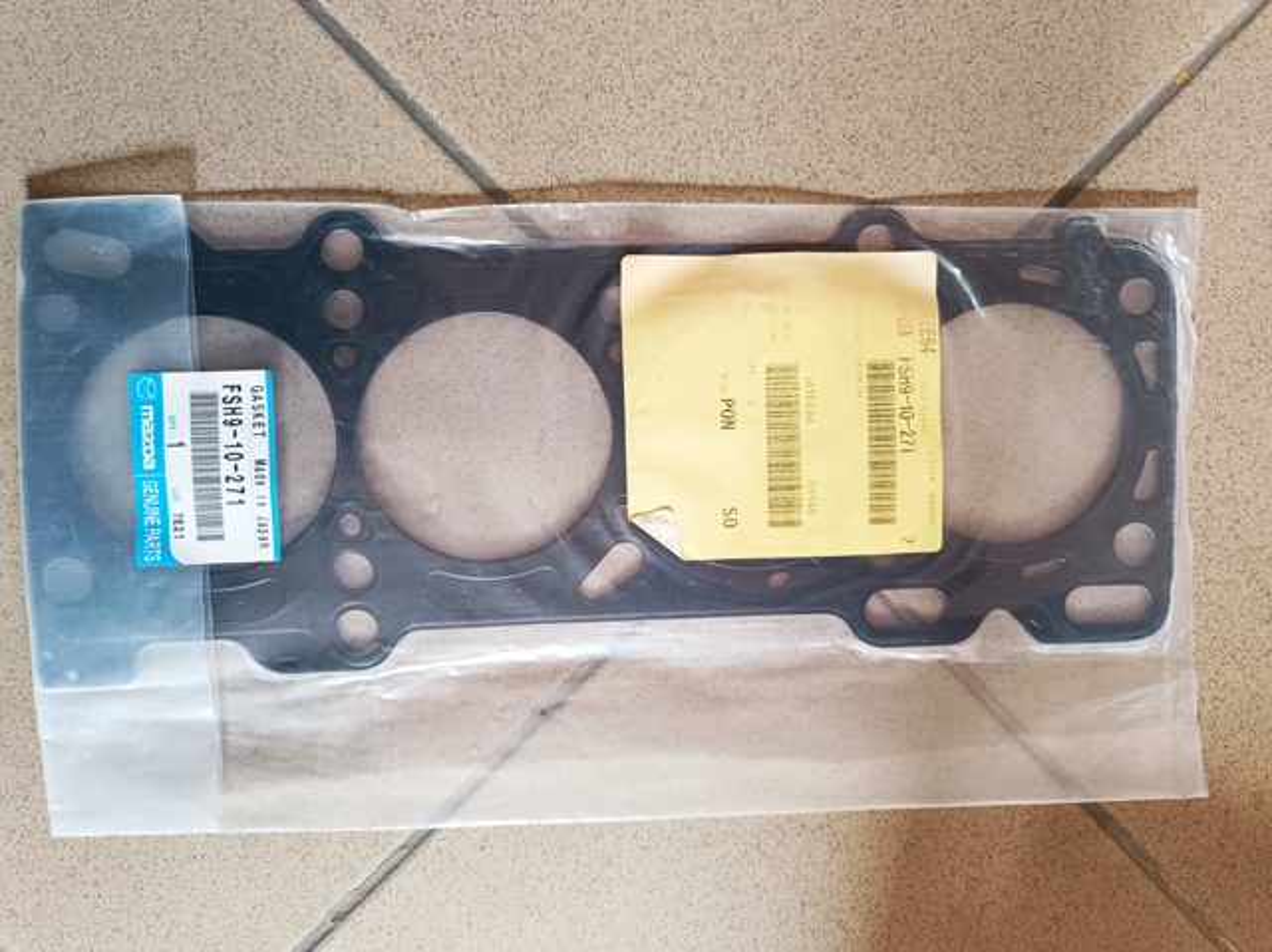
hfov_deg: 71.6
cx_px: 636
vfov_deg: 56.8
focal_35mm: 24
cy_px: 476
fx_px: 881
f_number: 1.65
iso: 709
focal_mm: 6.14
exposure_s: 1/101
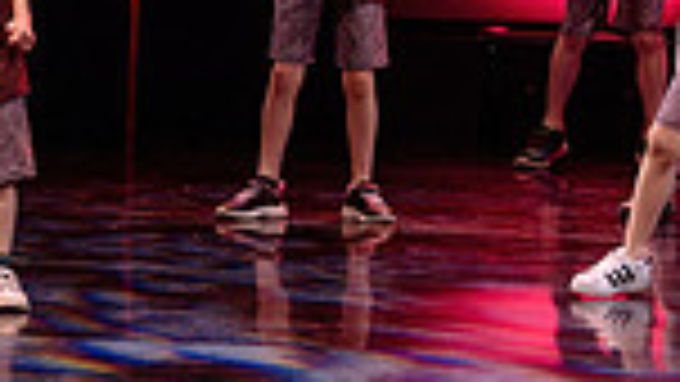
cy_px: -342
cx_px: 991
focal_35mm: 346
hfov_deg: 6.2
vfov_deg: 3.5
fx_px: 6240
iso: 1600
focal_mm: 86
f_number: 2.8
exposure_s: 1/200
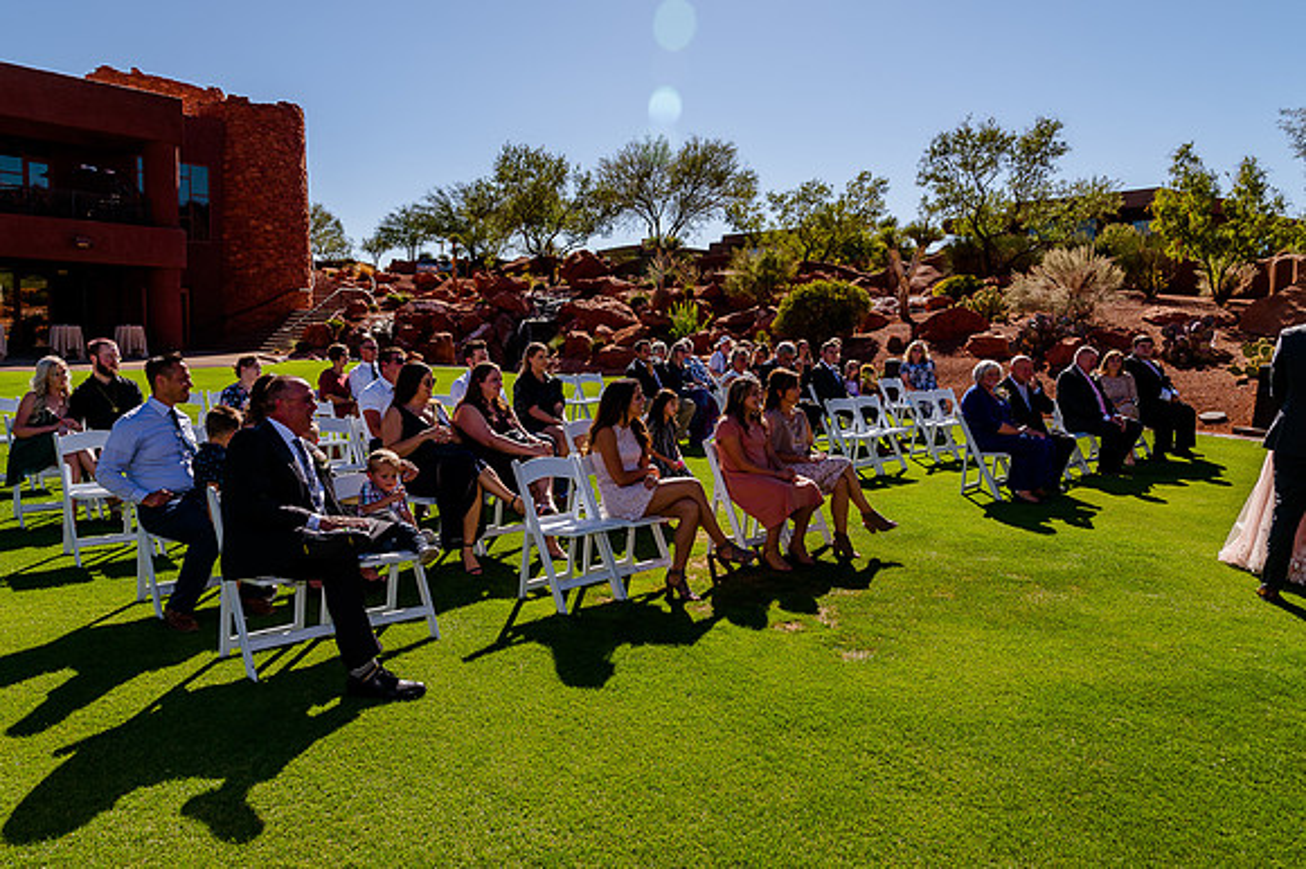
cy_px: 415
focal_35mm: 27
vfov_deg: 48.0
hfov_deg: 67.5
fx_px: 977
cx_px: 624
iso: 125
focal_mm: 24
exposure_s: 1/320
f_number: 9
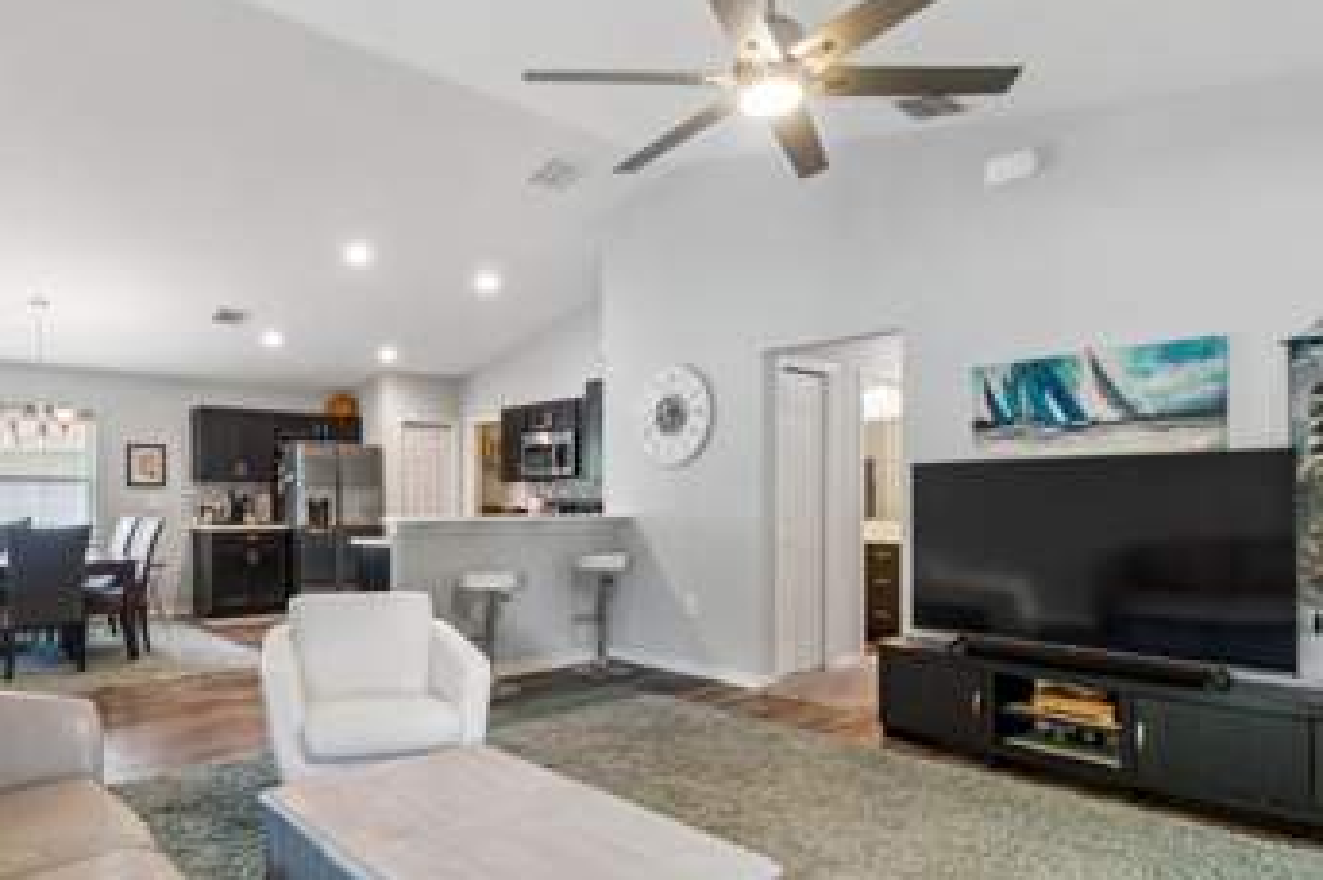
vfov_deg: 59.0
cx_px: 552
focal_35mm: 21
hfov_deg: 80.6
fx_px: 771
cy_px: 515
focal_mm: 10
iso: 100
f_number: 7.1
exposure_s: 1/5
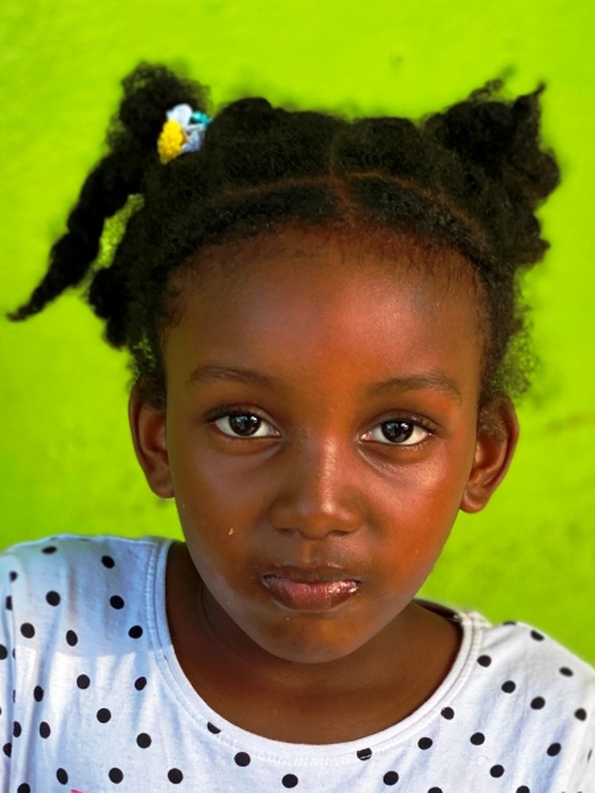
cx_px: 298
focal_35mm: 52
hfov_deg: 28.0
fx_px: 1192
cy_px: 396
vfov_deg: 36.8
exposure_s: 1/122
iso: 20
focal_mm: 6
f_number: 2
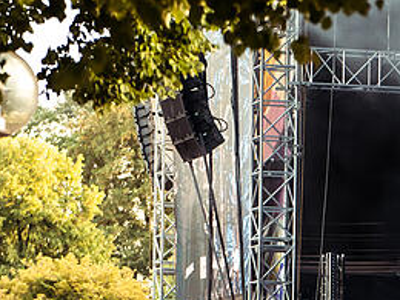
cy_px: 315
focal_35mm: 261
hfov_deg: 7.5
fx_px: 3016
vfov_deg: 5.7
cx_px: 509
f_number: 2.8
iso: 1100
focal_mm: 87
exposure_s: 1/750
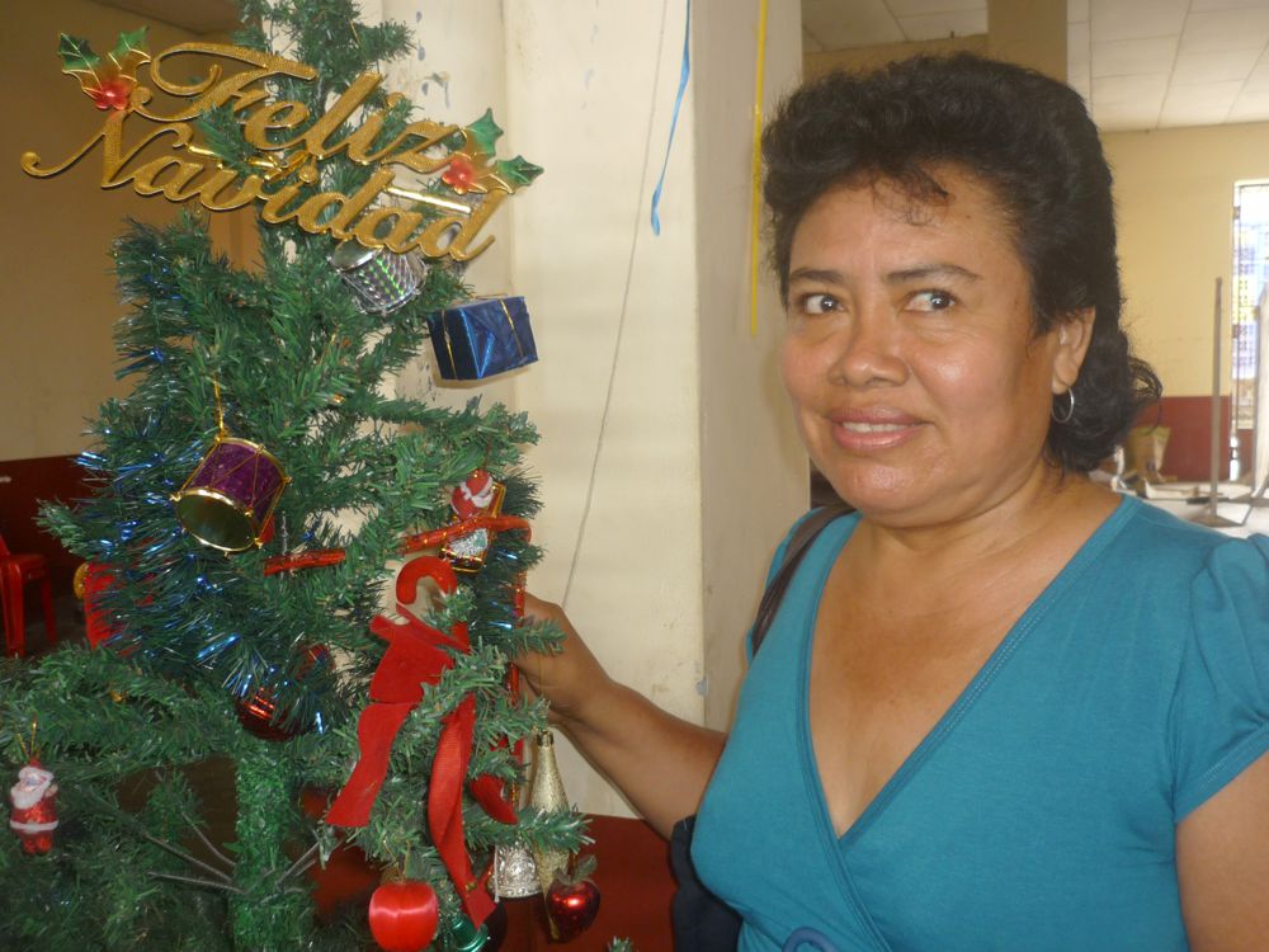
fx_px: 1210
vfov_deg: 42.9
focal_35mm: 33
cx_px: 634
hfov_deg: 55.4
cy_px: 476
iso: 100
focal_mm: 5.5
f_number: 2.8
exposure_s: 1/30
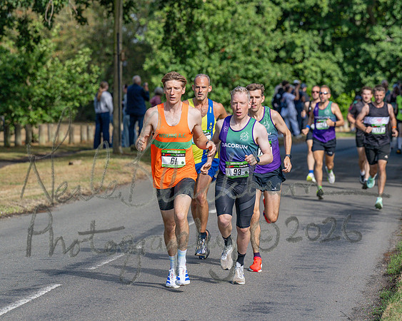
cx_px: 201
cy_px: 160
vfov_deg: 7.0
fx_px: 2613
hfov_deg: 8.8
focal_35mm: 220
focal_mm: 130
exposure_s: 1/3200
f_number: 4
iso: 400
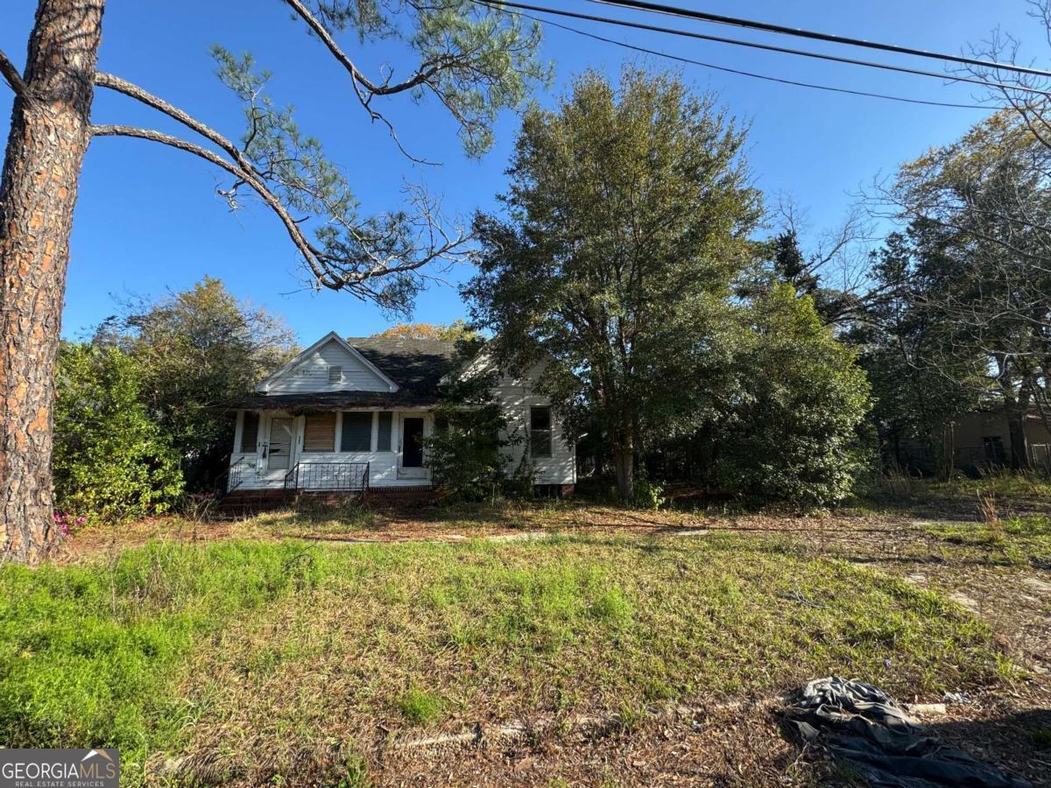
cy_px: 394
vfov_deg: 85.7
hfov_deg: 102.1
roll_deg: -0.2
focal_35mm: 14
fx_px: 425
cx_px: 526
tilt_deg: +8.5
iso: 40
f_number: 2.2
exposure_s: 1/409
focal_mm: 2.22
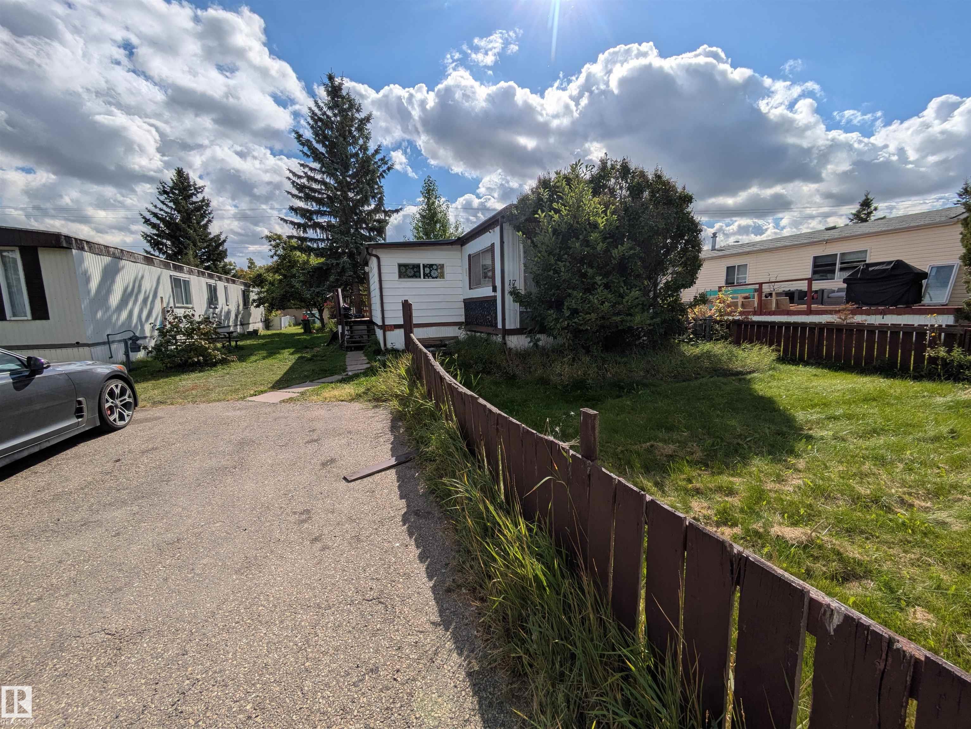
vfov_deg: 85.7
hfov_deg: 102.0
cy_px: 364
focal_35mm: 14
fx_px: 393
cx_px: 486
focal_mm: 1.83
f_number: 2.2
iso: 50
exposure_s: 1/5076
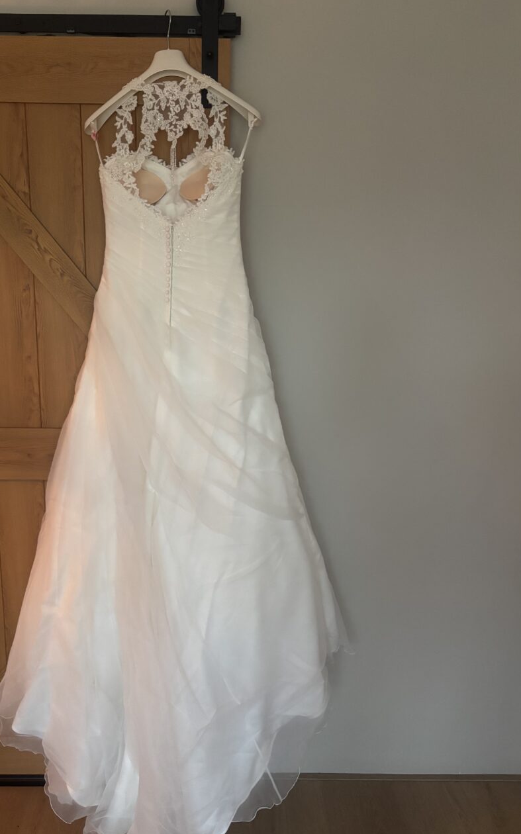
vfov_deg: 66.5
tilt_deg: -13.0
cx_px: 212
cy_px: 417
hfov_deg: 44.3
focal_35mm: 28
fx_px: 636
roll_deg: -0.7
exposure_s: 1/50
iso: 500
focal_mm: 5.96
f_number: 1.6
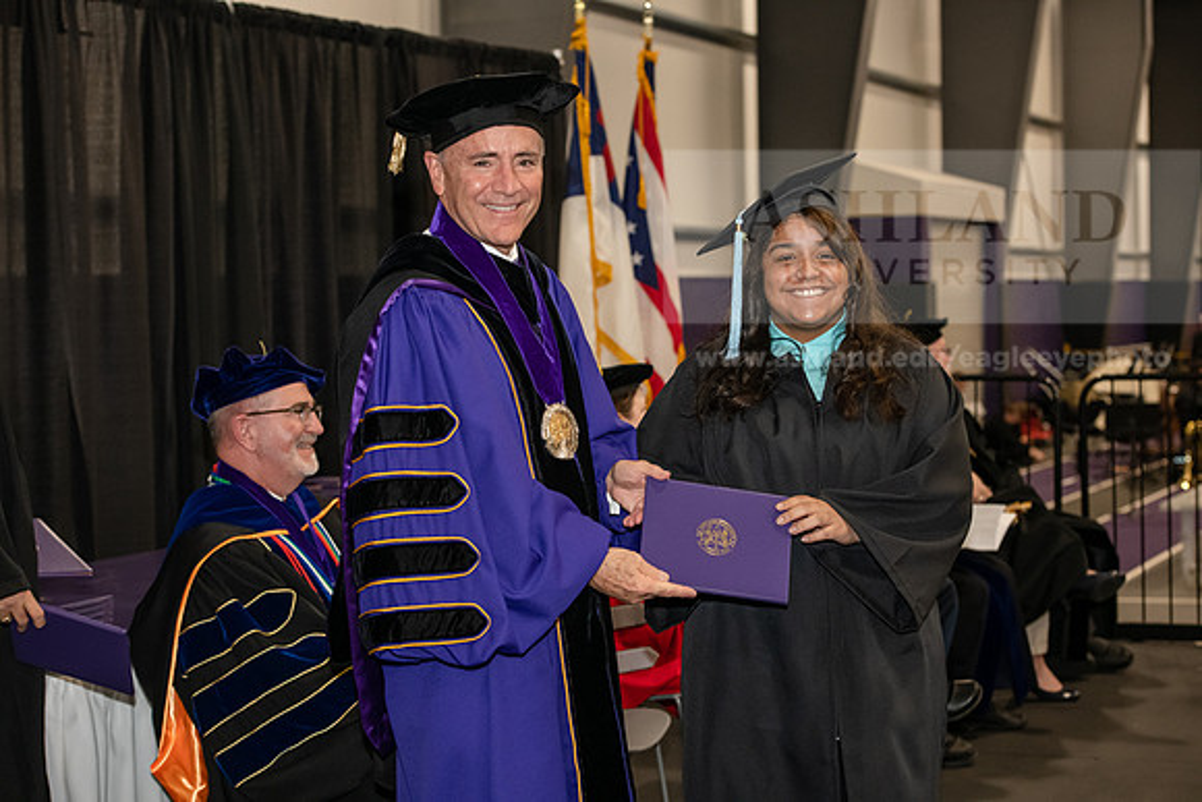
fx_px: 2505
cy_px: 401
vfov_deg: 18.2
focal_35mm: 75
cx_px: 601
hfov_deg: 27.0
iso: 2500
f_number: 5
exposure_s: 1/200
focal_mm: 75
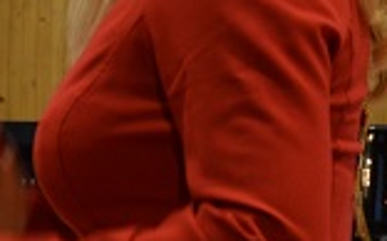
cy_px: 116
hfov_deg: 9.4
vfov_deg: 6.0
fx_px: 2306
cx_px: -122
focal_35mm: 219
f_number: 4
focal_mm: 28
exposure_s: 1/60
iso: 560
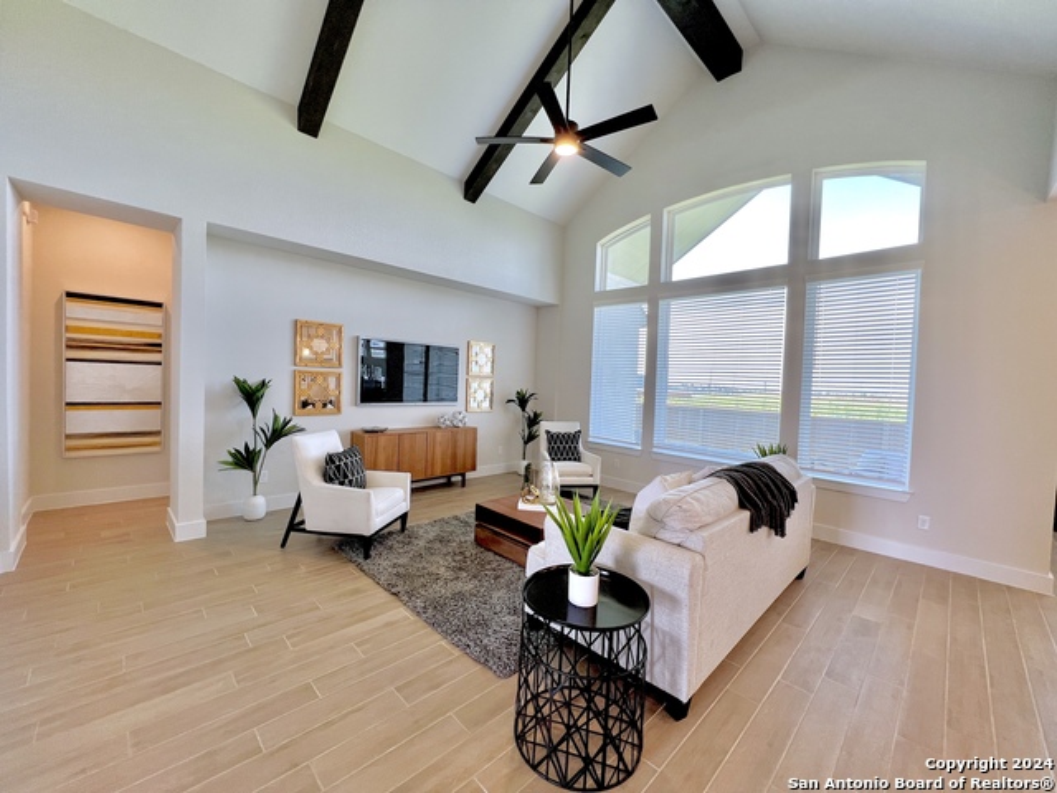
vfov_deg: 89.9
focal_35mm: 13
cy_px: 396
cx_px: 528
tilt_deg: -3.3
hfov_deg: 106.2
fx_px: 397
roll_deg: -2.7
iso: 64
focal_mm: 1.57
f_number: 1.8
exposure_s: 1/120
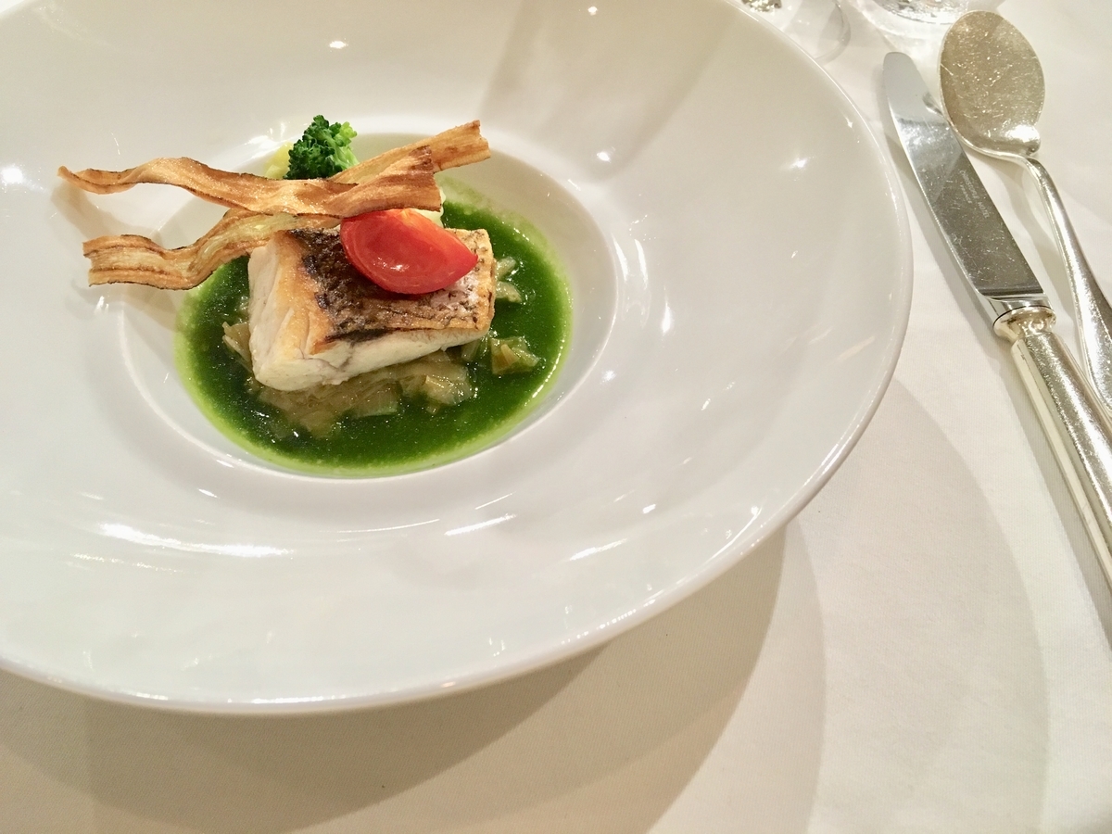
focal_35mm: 29
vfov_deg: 48.2
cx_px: 556
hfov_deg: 61.7
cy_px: 417
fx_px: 932
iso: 100
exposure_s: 1/30
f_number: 2.2
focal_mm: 4.15
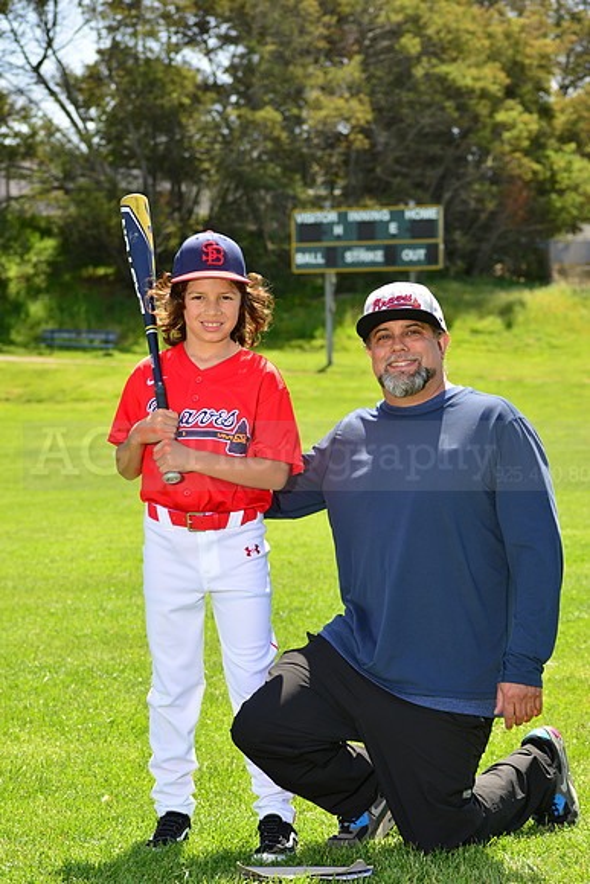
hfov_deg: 13.7
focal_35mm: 100
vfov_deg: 20.4
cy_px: 442
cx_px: 295
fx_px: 2457
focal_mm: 100
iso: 200
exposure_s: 1/250
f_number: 8
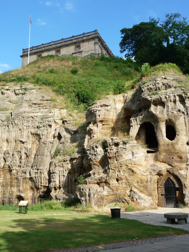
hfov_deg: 37.6
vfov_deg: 49.0
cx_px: 74
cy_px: 124
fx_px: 277
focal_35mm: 38
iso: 100
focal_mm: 4.7
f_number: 3.3
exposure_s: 1/500
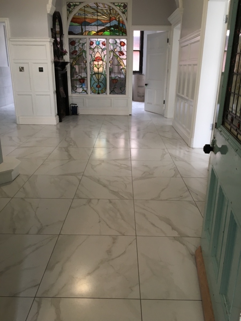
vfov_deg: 61.7
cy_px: 160
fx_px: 269
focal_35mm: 29
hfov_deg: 48.2
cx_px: 120
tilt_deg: -18.6
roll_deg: -0.4
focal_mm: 4.15
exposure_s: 1/33
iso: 80
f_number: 2.2
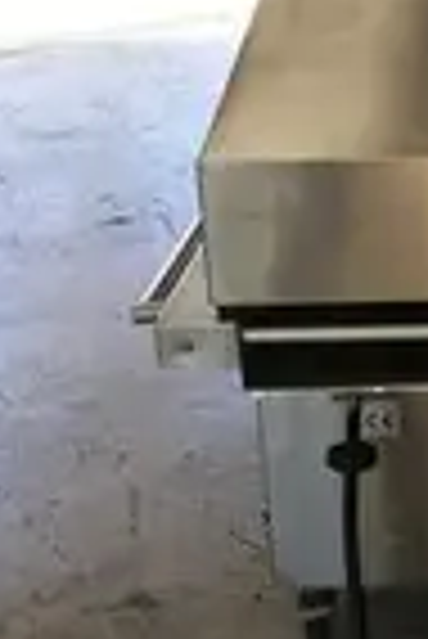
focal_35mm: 85
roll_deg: -2.1
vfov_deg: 23.6
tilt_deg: -19.5
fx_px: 1512
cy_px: 144
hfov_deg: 14.5
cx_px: 730
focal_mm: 4.15
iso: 40
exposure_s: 1/120
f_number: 2.2
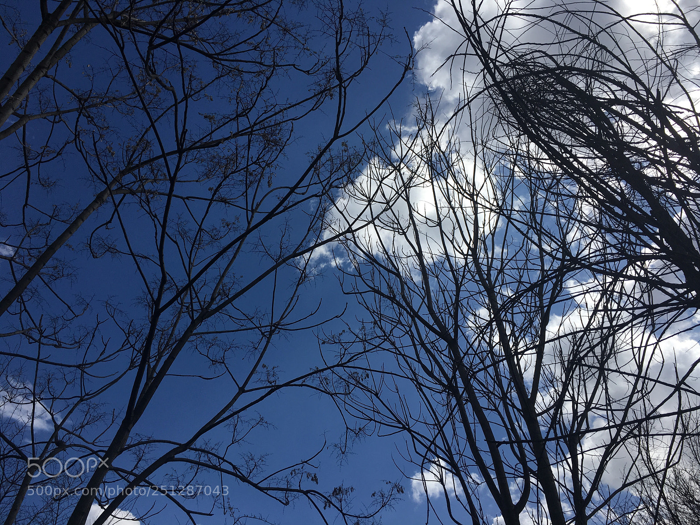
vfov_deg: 48.2
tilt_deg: +46.9
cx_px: 350
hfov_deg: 61.7
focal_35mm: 29
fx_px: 586
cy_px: 262
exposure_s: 1/3846
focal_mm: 4.15
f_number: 2.2
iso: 25
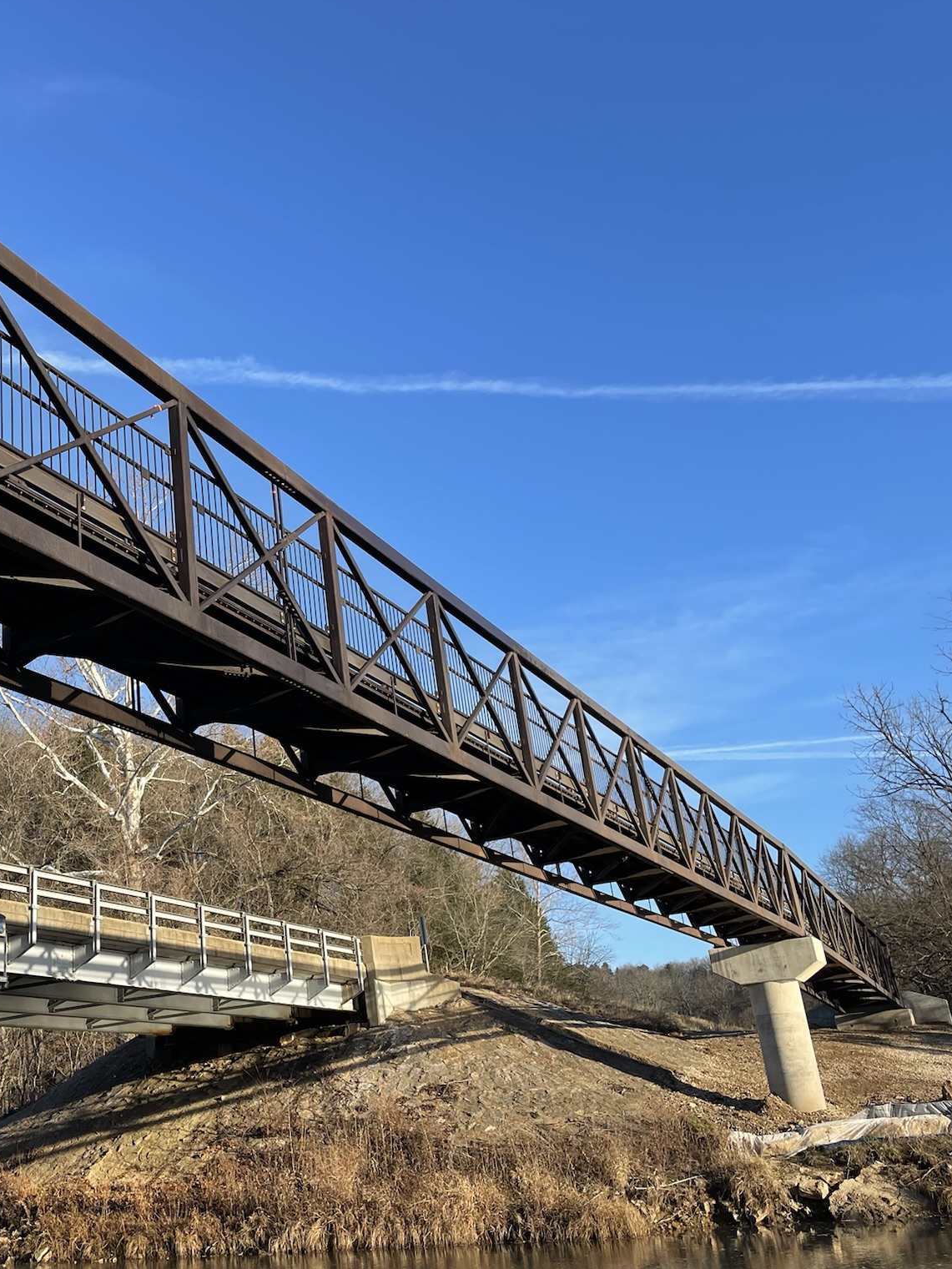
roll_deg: +4.3
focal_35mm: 35
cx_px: 243
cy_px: 630
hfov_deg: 39.6
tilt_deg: +21.1
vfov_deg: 52.6
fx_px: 1283
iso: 32
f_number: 1.6
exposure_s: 1/1114
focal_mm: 4.2
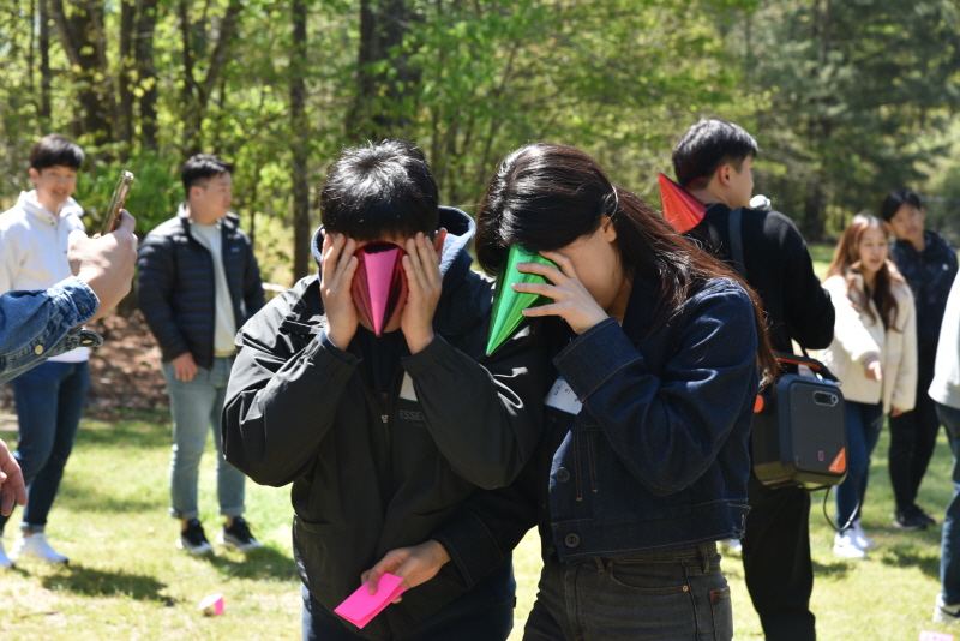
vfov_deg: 15.9
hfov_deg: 23.6
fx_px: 2294
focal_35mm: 86
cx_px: 480
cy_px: 320
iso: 400
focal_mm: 86
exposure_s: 1/200
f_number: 7.1
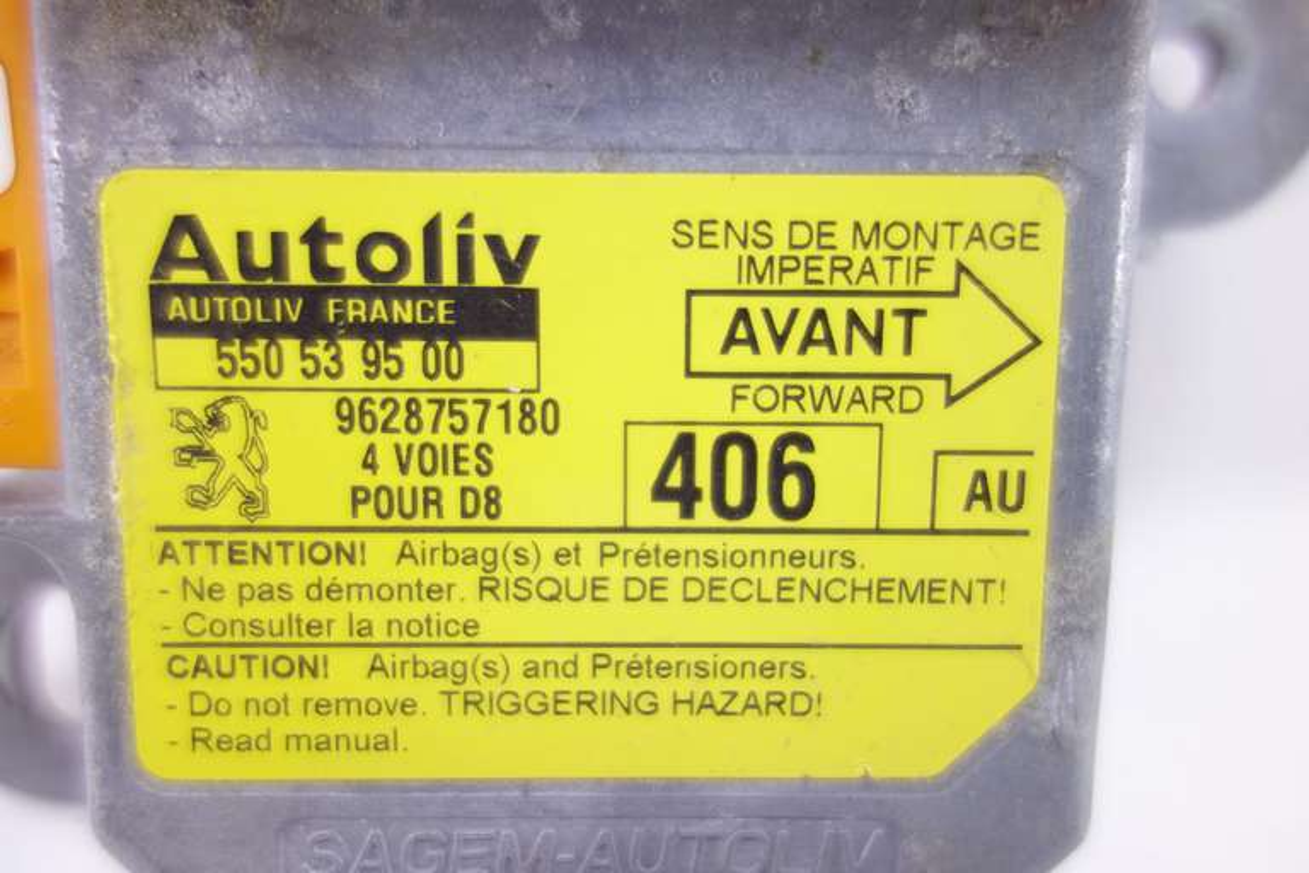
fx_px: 1018
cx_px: 654
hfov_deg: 65.5
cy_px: 436
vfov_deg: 46.4
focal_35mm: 28
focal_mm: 10.4
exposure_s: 1/80
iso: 125
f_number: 1.8
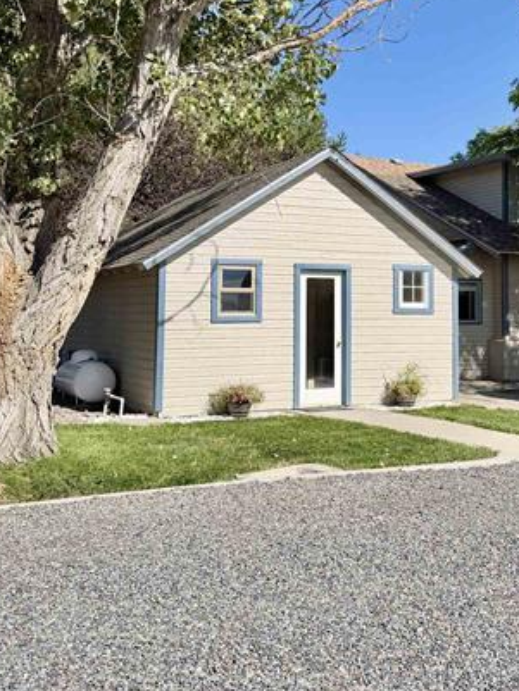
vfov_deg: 41.0
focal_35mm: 46
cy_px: 264
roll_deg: +0.1
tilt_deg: +2.9
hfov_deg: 30.7
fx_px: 919
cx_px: 419
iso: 80
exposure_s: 1/4673
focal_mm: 6.76
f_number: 1.78
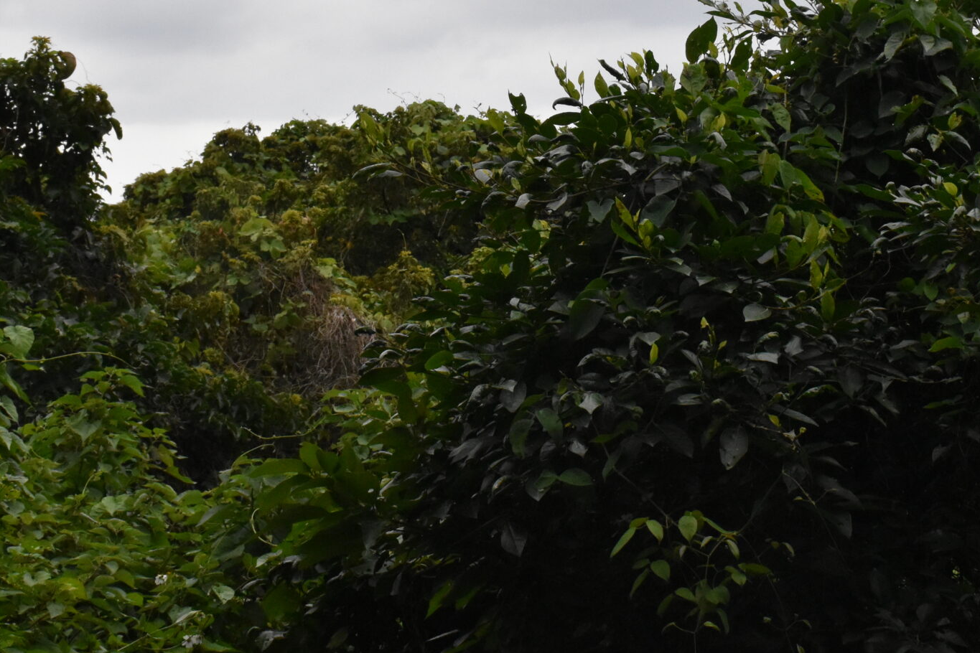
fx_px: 2450
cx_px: 619
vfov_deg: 15.1
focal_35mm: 90
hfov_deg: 22.6
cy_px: 130
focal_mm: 32
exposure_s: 1/640
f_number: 13
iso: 2500
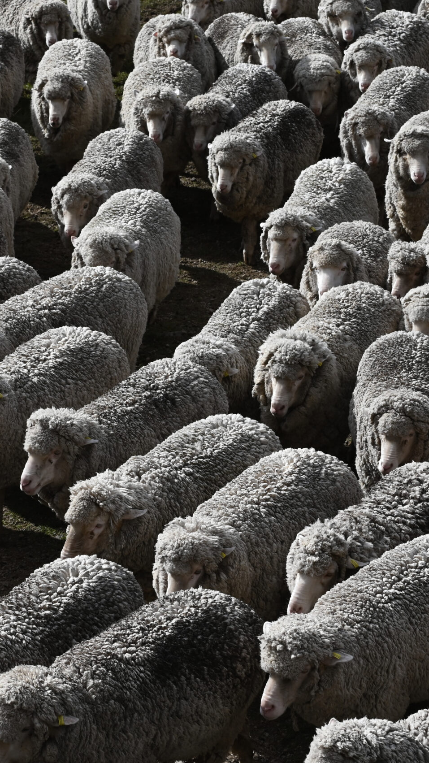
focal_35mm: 145
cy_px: 382
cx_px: 11
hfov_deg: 8.3
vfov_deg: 14.8
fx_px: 2933
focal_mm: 92
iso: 400
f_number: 11
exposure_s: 1/1000
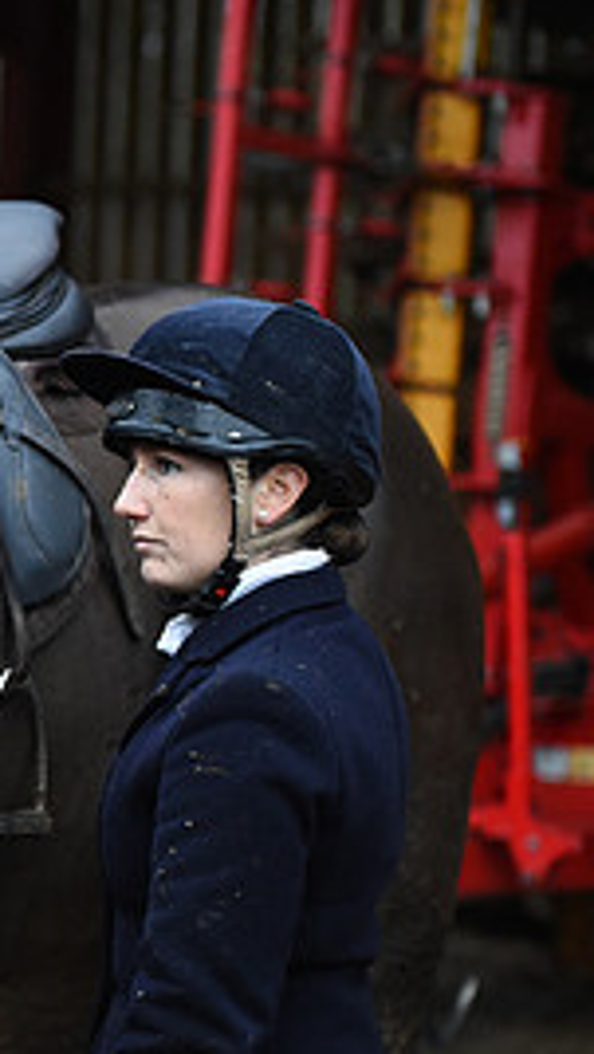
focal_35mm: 181
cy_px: 598
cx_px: -531
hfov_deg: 6.5
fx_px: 5062
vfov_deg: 11.9
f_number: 2.8
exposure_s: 1/800
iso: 3200
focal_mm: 80
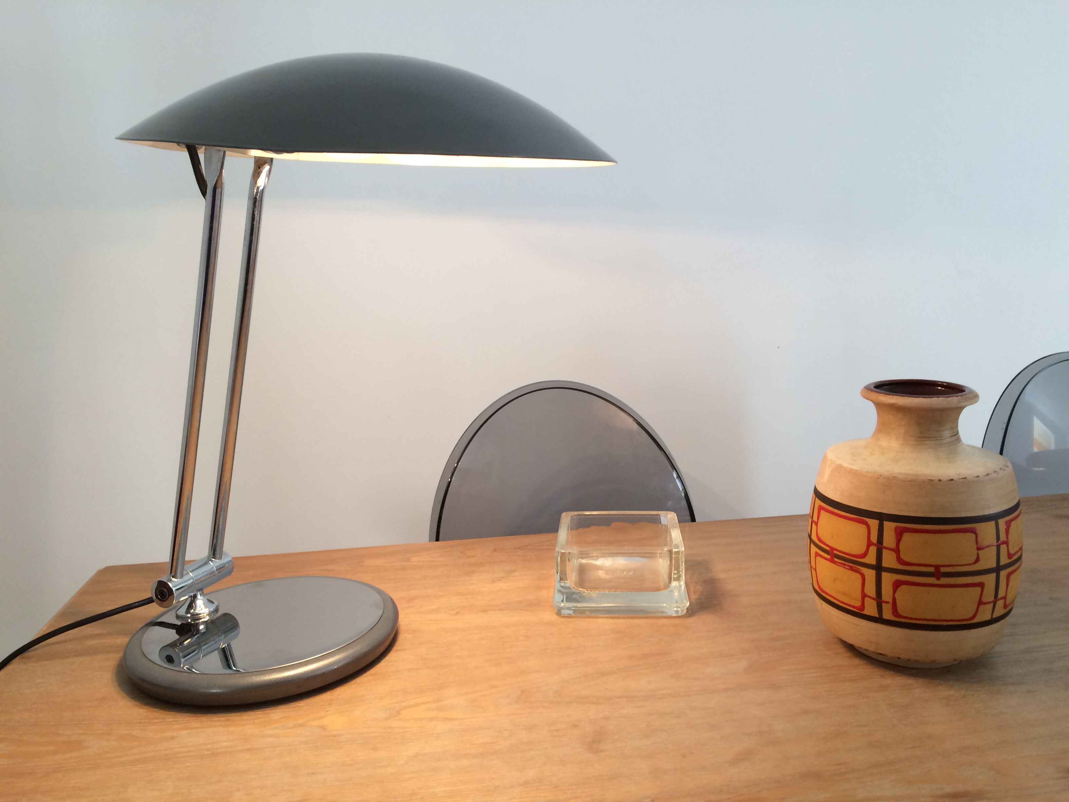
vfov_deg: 48.2
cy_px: 401
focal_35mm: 29
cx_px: 534
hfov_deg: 61.7
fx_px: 896
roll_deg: +1.9
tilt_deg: -11.8
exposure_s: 1/33
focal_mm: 4.15
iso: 100
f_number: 2.2
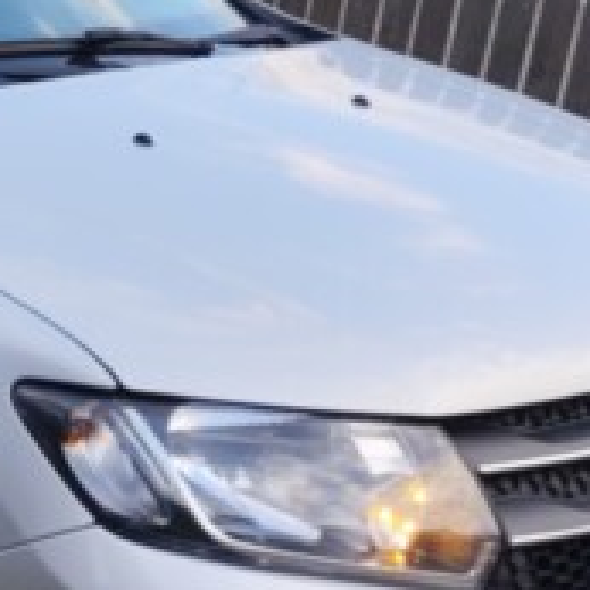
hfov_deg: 13.6
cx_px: -327
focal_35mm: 120
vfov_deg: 14.5
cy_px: 290
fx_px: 2314
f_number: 1.65
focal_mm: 6.19
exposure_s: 1/100
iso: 65
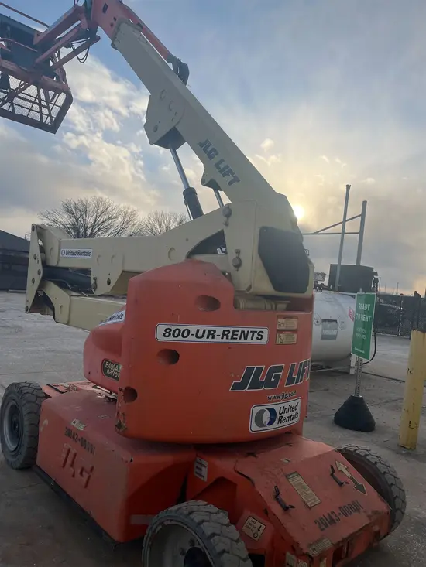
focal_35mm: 26
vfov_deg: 67.3
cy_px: 284
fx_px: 426
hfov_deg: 53.1
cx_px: 213
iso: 50
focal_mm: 5.1
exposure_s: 1/3311
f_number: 1.6
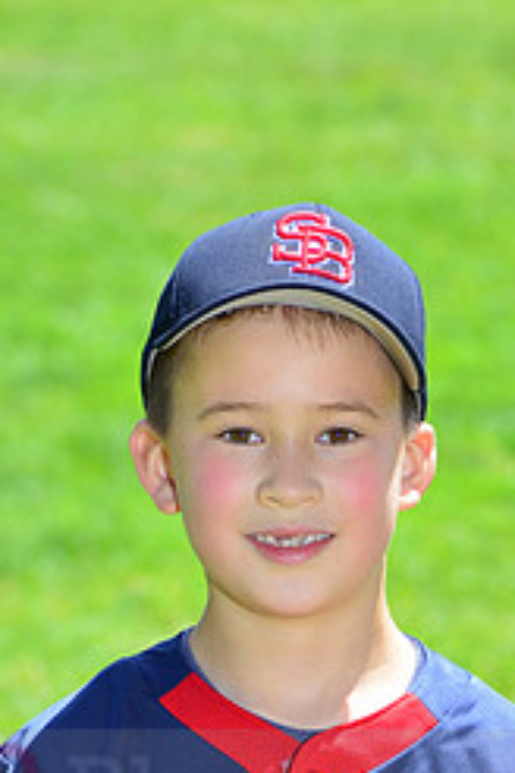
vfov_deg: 6.0
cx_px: 294
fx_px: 7338
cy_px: 773
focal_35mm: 342
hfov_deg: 4.0
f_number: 8
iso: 200
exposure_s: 1/200
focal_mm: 145
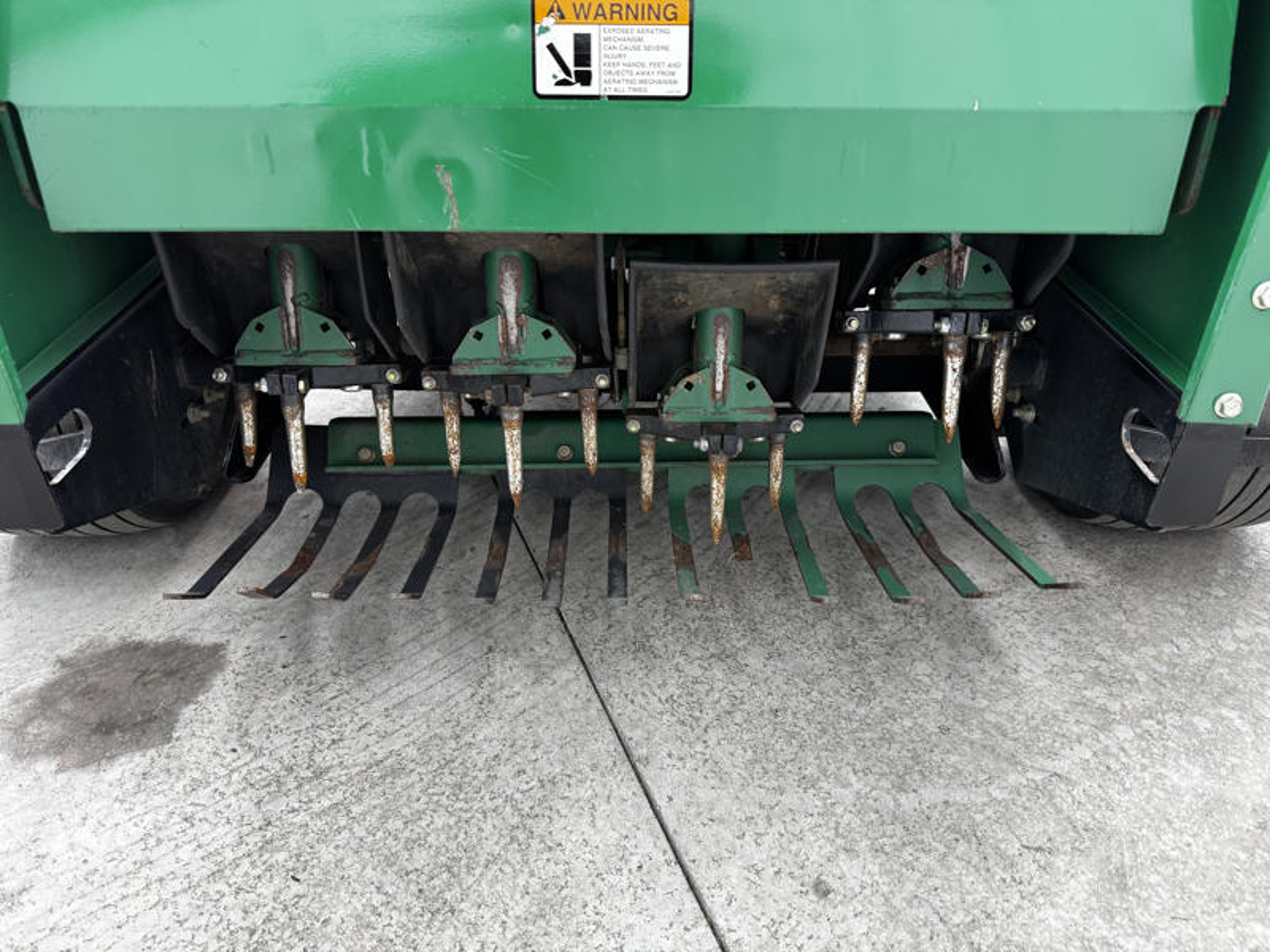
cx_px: 635
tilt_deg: -32.7
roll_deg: -0.8
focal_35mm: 24
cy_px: 476
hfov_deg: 71.6
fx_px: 881
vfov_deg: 56.8
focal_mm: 6.76
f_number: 1.78
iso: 160
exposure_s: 1/60
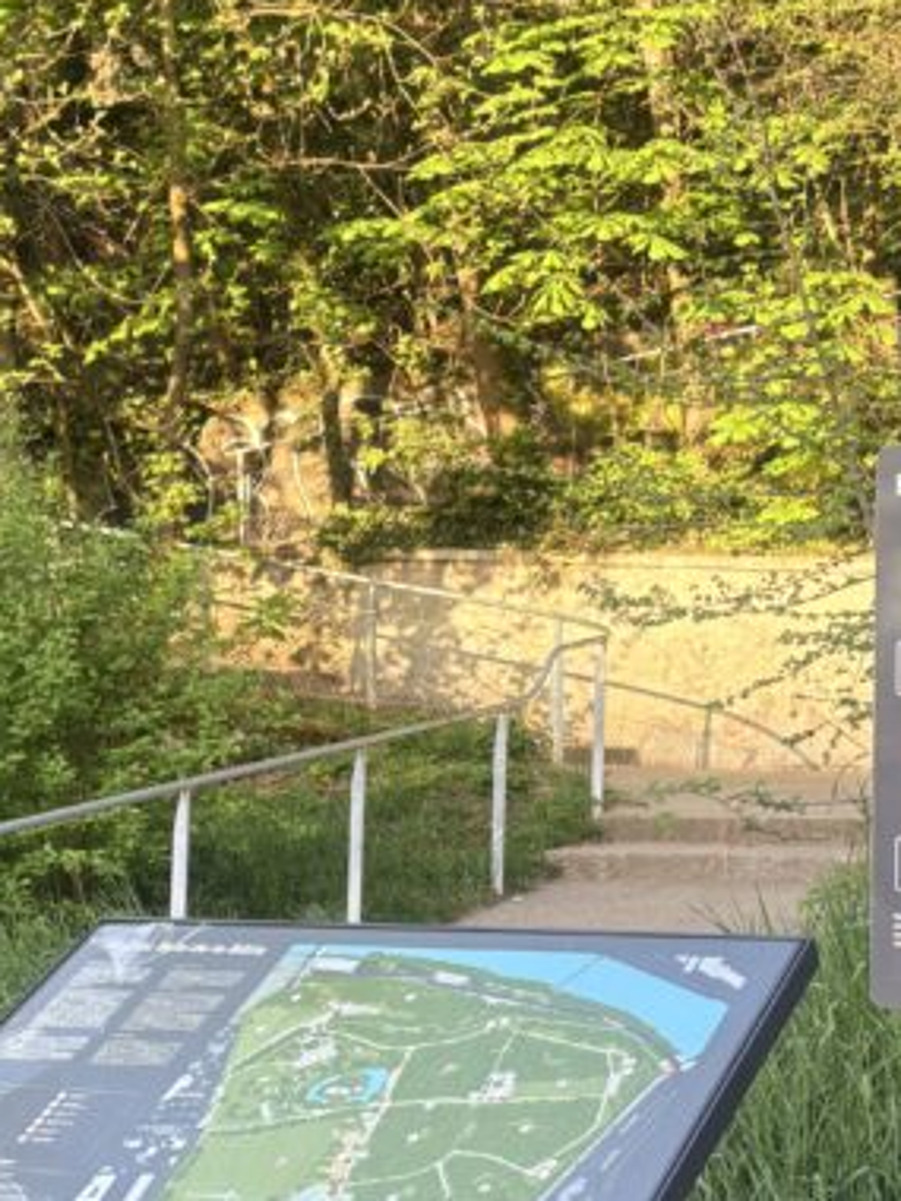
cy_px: 800
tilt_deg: +3.0
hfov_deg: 21.0
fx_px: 2429
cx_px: 401
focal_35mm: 70
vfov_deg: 27.6
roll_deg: -1.7
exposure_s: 1/148
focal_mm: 5.96
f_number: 1.6
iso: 32
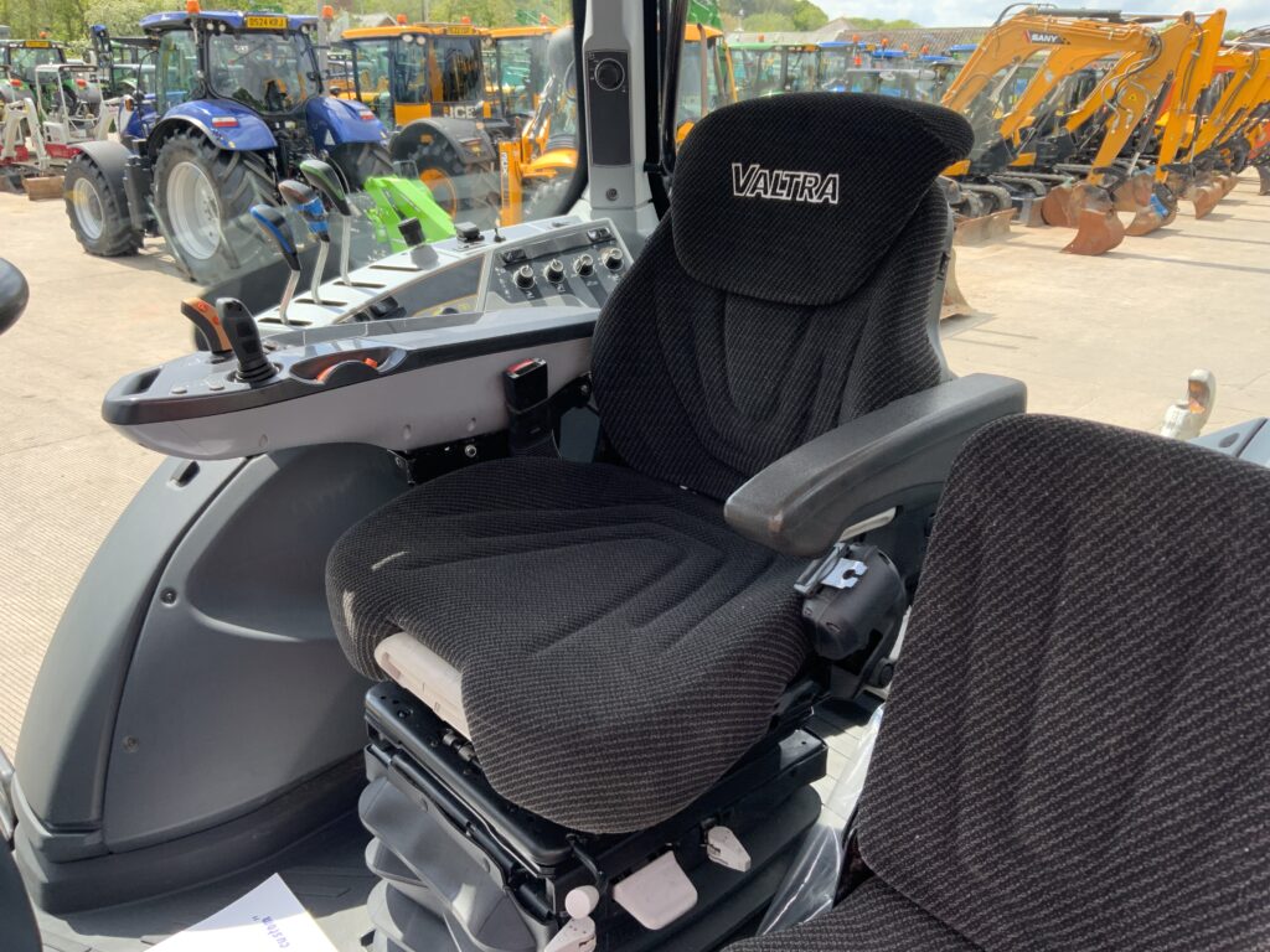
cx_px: 635
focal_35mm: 29
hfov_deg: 61.7
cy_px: 476
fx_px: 1064
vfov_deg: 48.2
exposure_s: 1/281
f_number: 1.8
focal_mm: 3
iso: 16
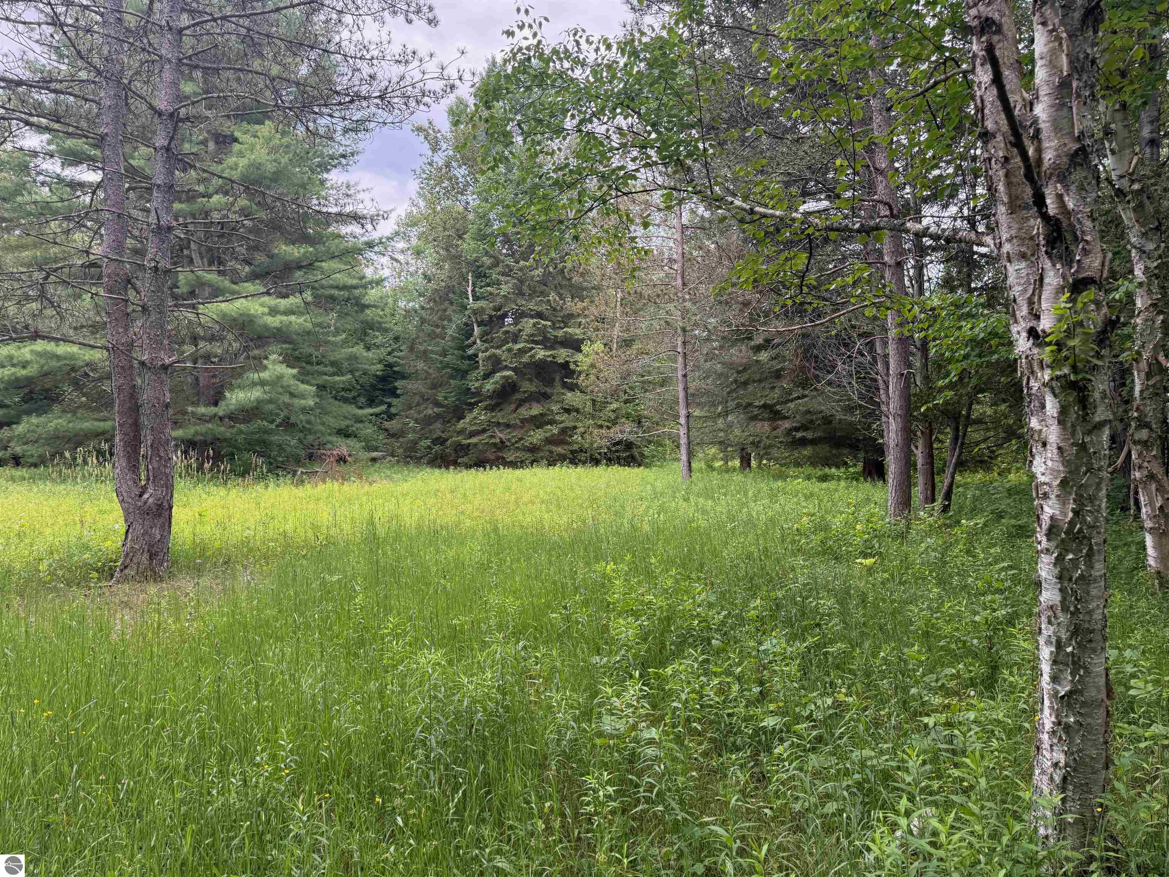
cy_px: 438
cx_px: 584
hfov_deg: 71.6
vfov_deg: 56.8
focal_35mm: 24
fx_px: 810
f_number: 1.78
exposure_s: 1/298
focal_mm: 6.76
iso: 100
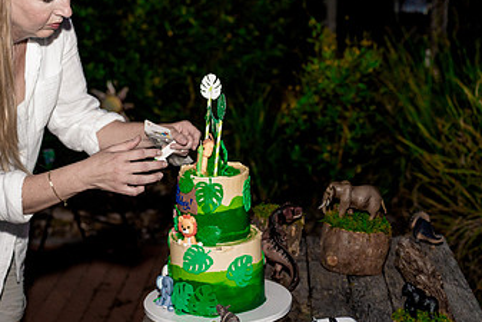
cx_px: 197
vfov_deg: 18.4
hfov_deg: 27.3
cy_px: 177
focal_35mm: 74
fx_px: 991
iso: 2000
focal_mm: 43
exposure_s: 1/200
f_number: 3.2
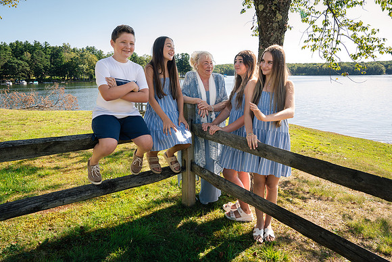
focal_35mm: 25
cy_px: 134
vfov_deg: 52.0
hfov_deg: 72.4
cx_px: 191
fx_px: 268
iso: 400
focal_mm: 24
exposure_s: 1/250
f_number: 7.1
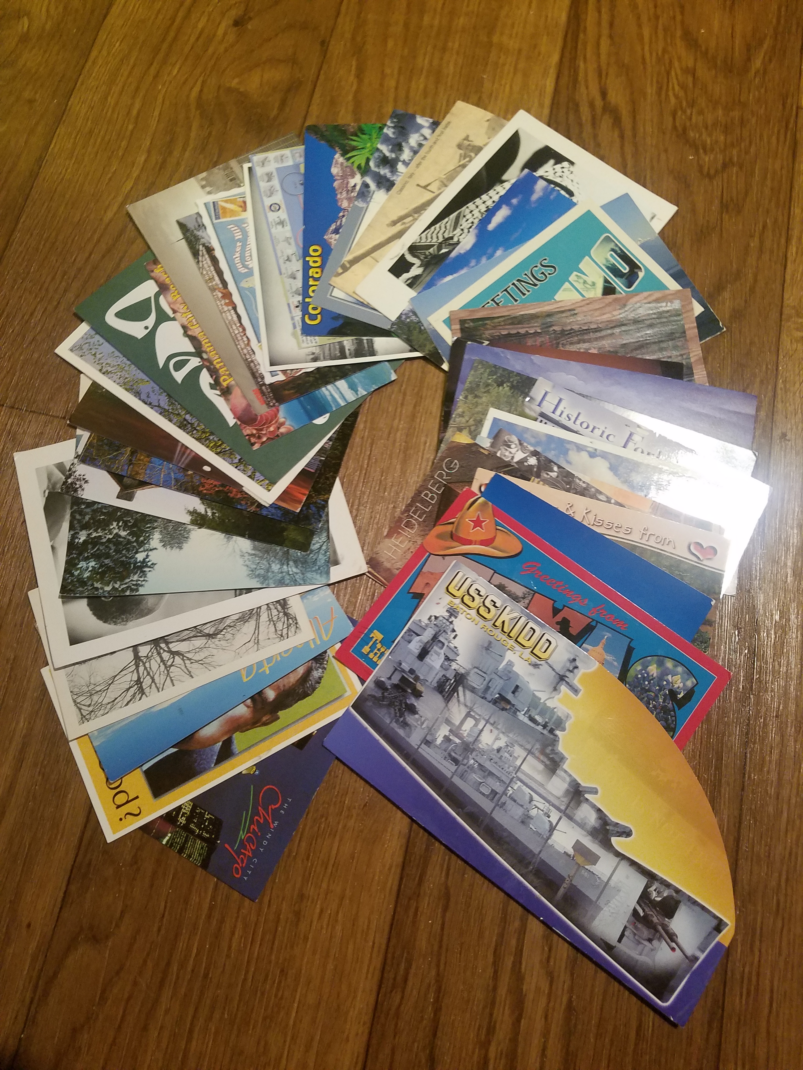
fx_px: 804
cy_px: 535
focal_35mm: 26
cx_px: 402
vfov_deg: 67.3
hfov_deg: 53.1
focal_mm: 4.2
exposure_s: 1/12
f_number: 1.7
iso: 200
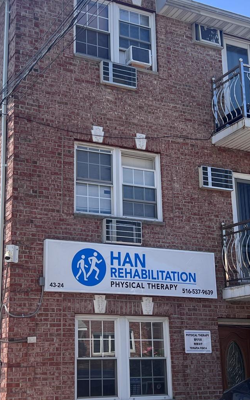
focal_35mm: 55
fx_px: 600
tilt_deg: +16.0
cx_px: 110
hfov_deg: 23.5
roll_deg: +0.8
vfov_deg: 36.9
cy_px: 199
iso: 50
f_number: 1.5
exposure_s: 1/3077
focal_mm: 5.7
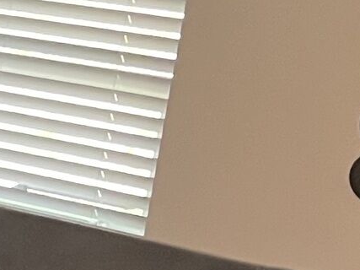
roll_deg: -3.4
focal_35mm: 187
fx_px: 1944
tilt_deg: -16.2
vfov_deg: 7.9
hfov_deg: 8.6
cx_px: -760
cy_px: 296
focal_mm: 5.7
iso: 400
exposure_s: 1/40
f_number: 1.5
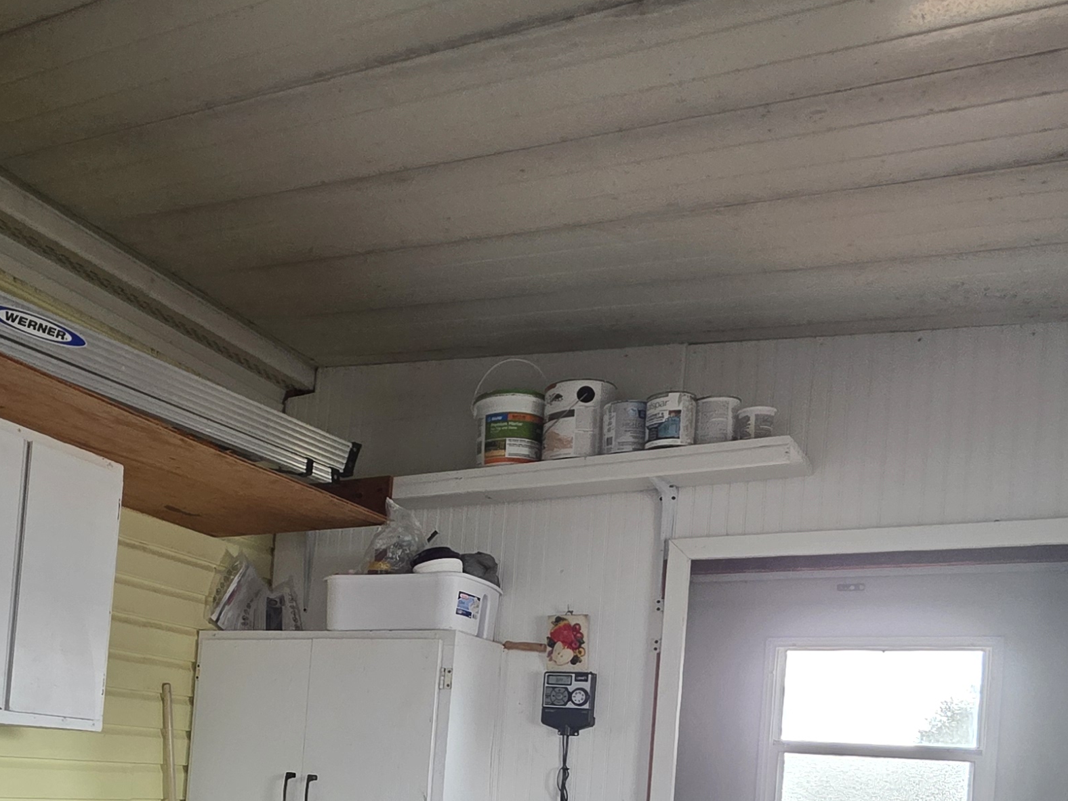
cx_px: 258
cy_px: 739
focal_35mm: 33
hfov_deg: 52.7
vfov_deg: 39.5
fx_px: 1018
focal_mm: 2.2
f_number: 1.9
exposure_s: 1/120
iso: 320
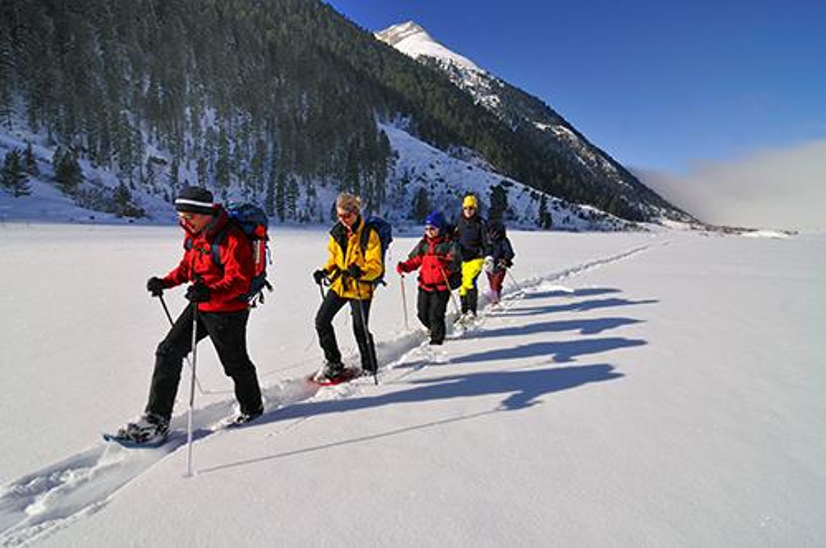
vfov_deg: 59.4
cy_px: 274
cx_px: 413
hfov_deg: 81.3
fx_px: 481
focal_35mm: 21
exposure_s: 1/250
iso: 200
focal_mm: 14
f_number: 14
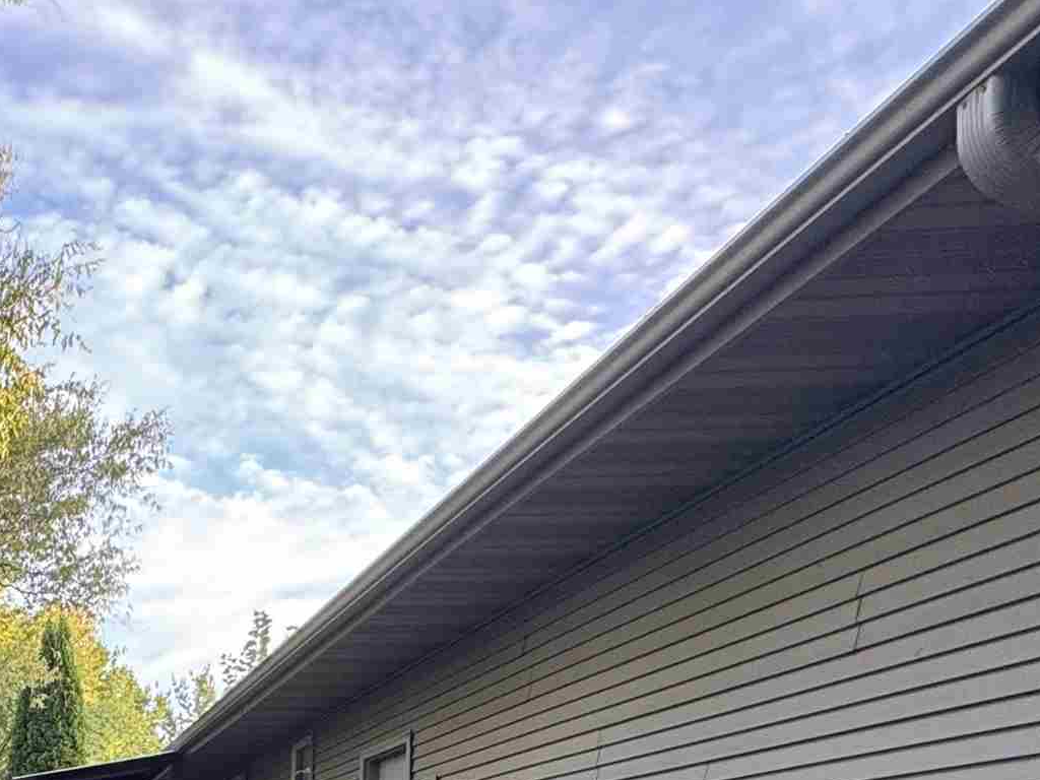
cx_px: -183
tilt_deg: -0.9
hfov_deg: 35.9
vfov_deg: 29.5
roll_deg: -1.1
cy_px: 940
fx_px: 1262
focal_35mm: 42
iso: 125
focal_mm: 2.22
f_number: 2.2
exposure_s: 1/99
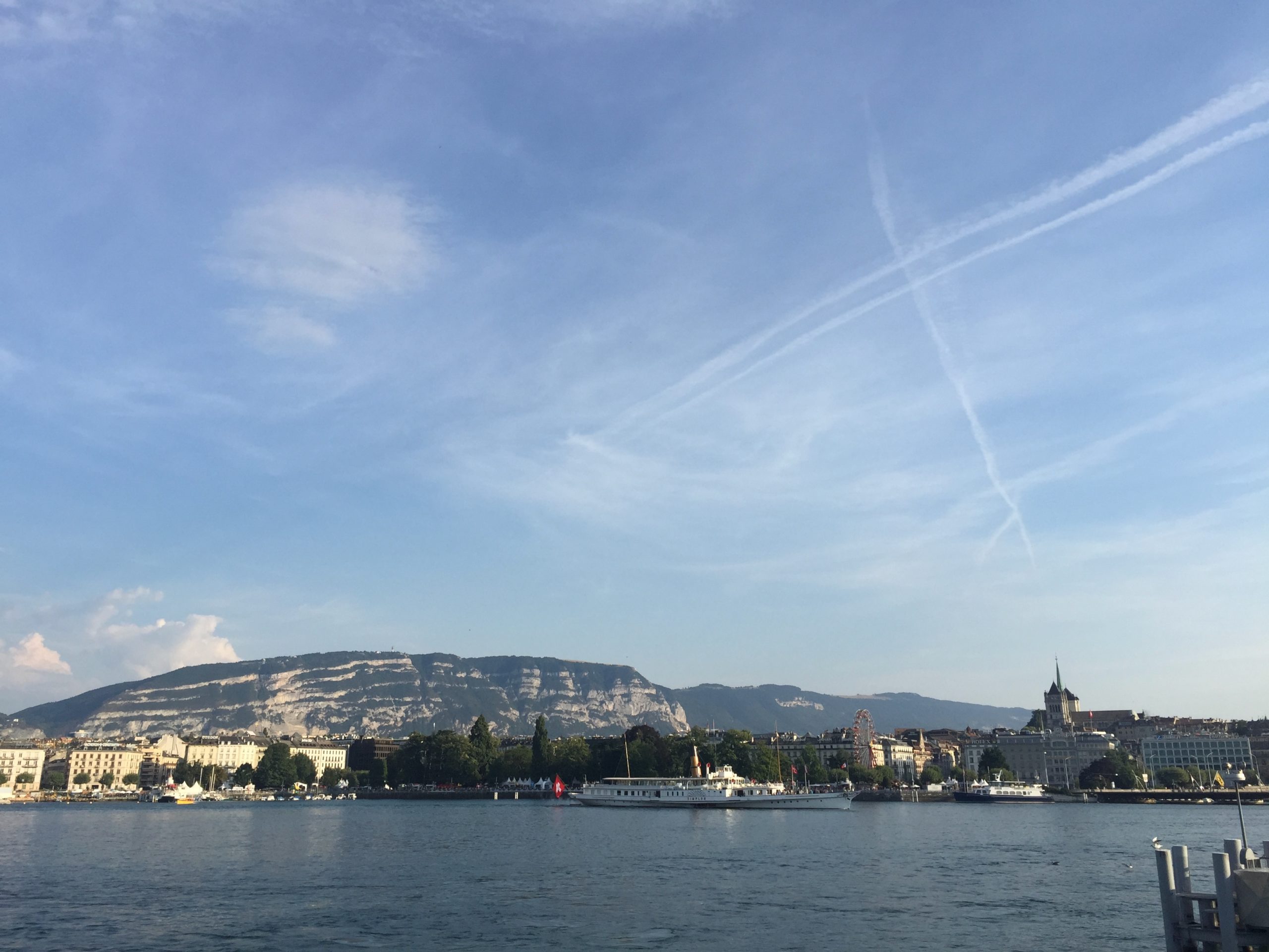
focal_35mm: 29
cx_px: 634
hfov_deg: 61.7
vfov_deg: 48.2
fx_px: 1063
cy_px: 476
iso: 32
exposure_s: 1/1582
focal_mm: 4.15
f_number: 2.2
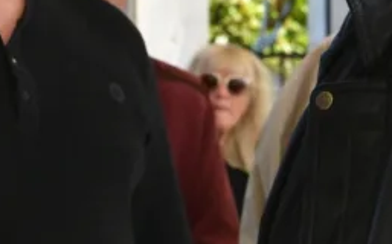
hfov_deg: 8.7
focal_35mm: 240
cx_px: -56
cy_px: 45
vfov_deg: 5.5
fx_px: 2561
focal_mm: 59
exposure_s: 1/2000
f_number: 9
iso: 6400
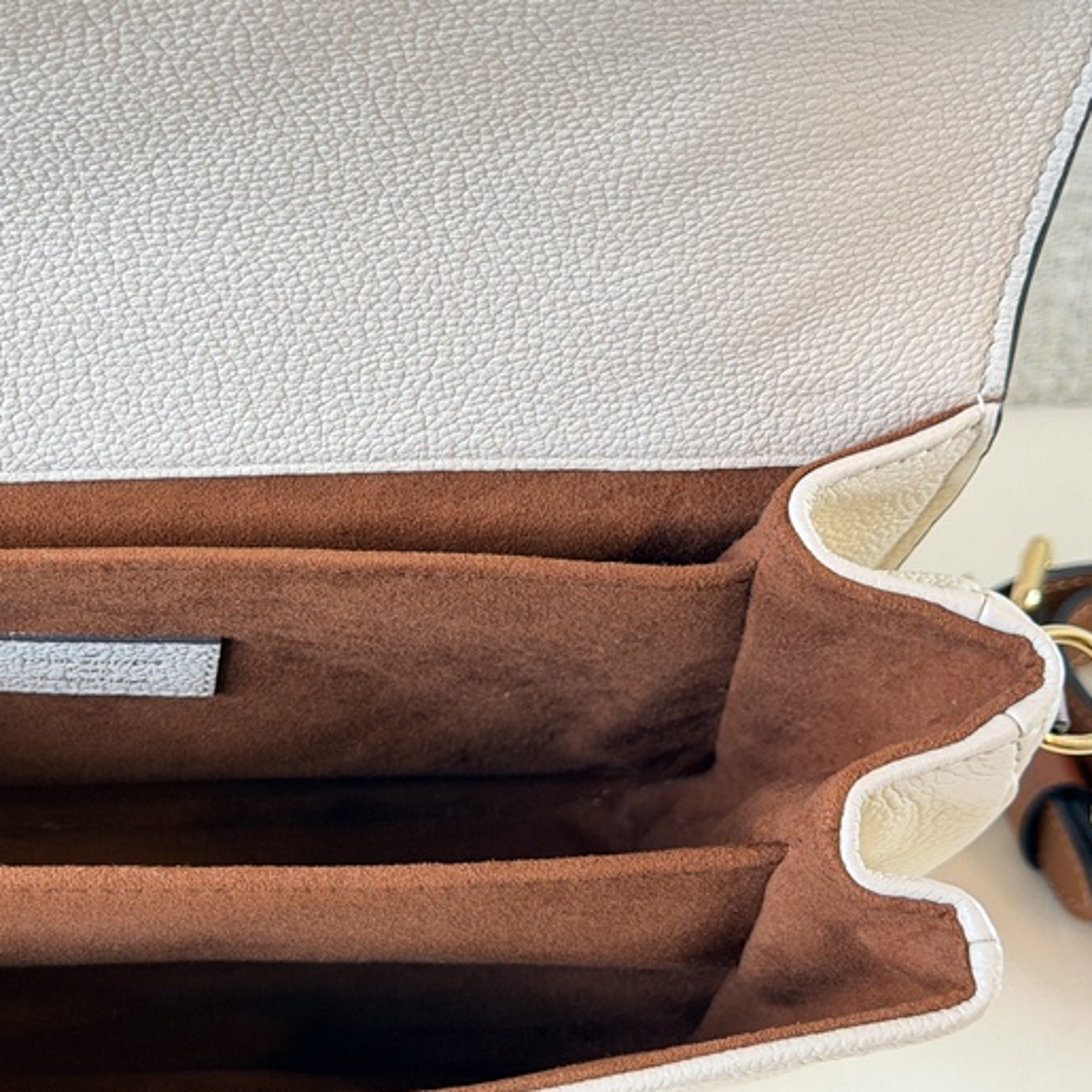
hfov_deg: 20.5
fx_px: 2962
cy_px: 596
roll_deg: +0.5
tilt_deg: -37.0
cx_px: 148
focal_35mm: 83
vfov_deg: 20.9
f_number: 1.78
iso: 100
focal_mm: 6.76
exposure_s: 1/50
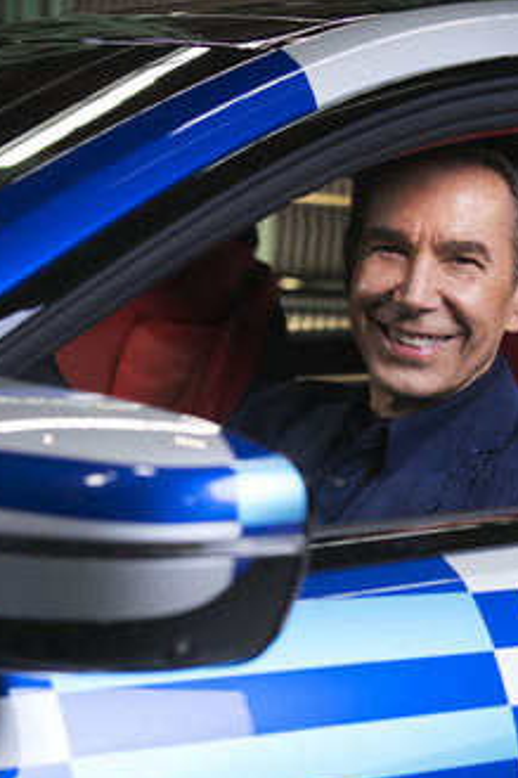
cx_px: 292
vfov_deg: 23.9
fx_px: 1836
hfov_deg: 16.1
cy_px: 468
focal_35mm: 85
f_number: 2.8
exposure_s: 1/100
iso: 800
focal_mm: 35
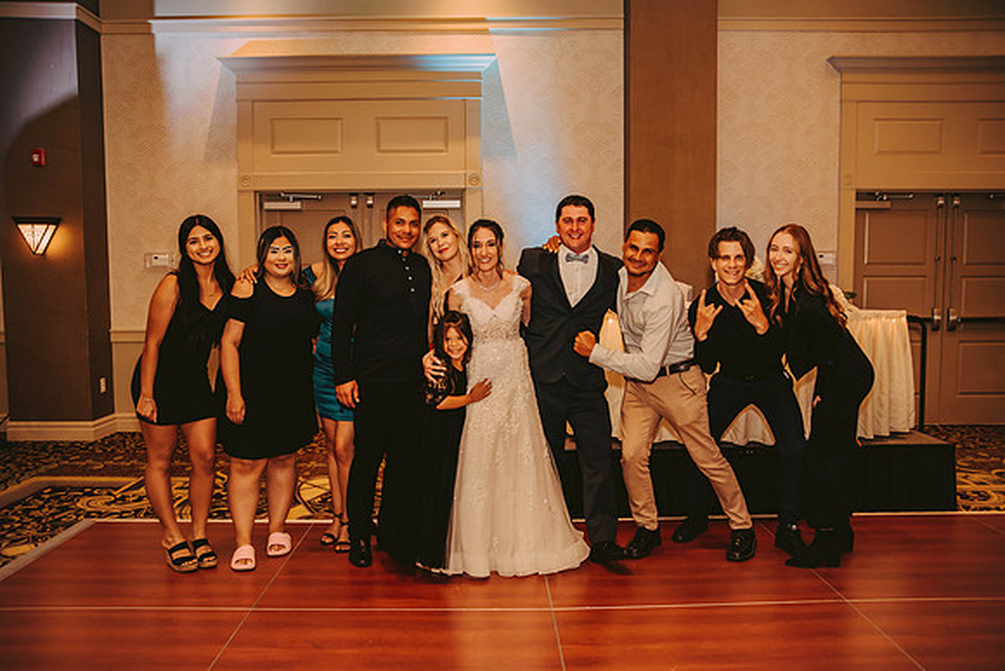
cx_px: 502
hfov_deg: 65.5
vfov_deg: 46.4
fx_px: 782
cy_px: 336
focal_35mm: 28
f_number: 2.8
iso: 500
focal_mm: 28
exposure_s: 1/60
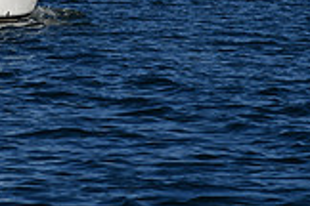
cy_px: -161
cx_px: -119
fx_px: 6027
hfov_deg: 2.9
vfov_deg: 2.0
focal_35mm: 700
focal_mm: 130
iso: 100
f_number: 9
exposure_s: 1/640
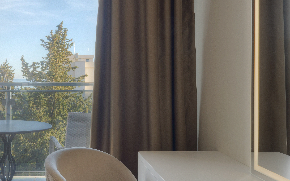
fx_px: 308
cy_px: 78
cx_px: 74
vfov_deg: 32.7
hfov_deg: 48.5
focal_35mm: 39
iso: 100
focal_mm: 8
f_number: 5.6
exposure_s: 1/80
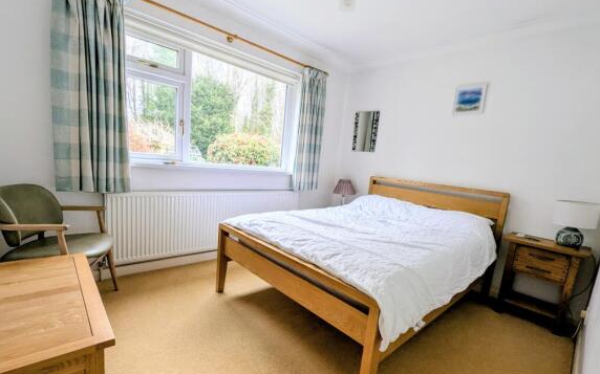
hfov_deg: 105.3
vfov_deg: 78.4
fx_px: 229
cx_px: 303
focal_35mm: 14
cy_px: 205
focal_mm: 1.95
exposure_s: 1/76.7
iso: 39
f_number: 2.2
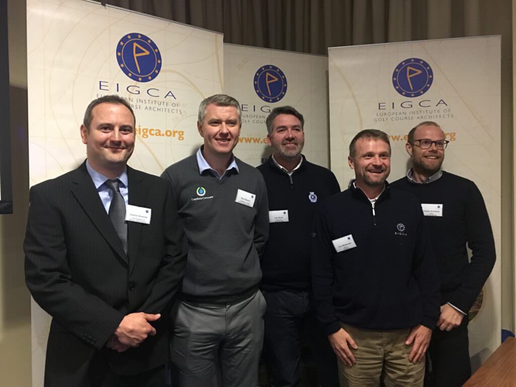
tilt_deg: -0.6
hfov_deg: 61.7
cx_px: 258
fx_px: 432
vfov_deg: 48.2
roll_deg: +1.2
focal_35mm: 29
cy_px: 194
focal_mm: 4.15
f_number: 2.2
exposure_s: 1/8
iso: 160
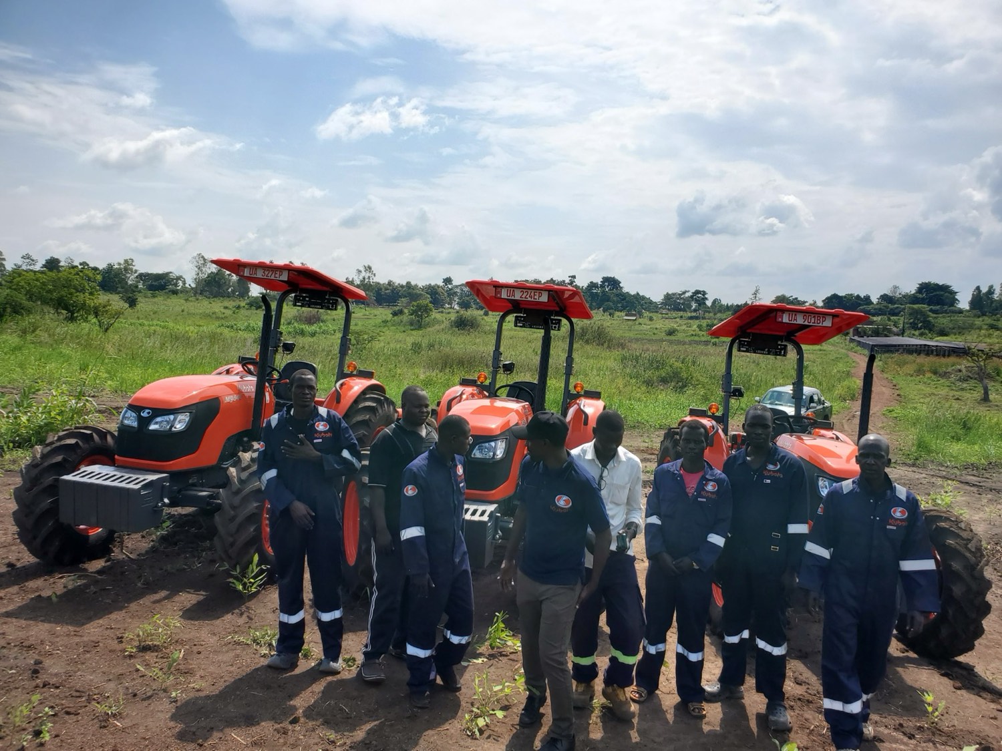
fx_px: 753
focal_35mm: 26
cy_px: 376
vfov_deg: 53.1
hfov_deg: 67.3
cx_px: 501
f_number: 2.4
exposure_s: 1/2430
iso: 50
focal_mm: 4.3
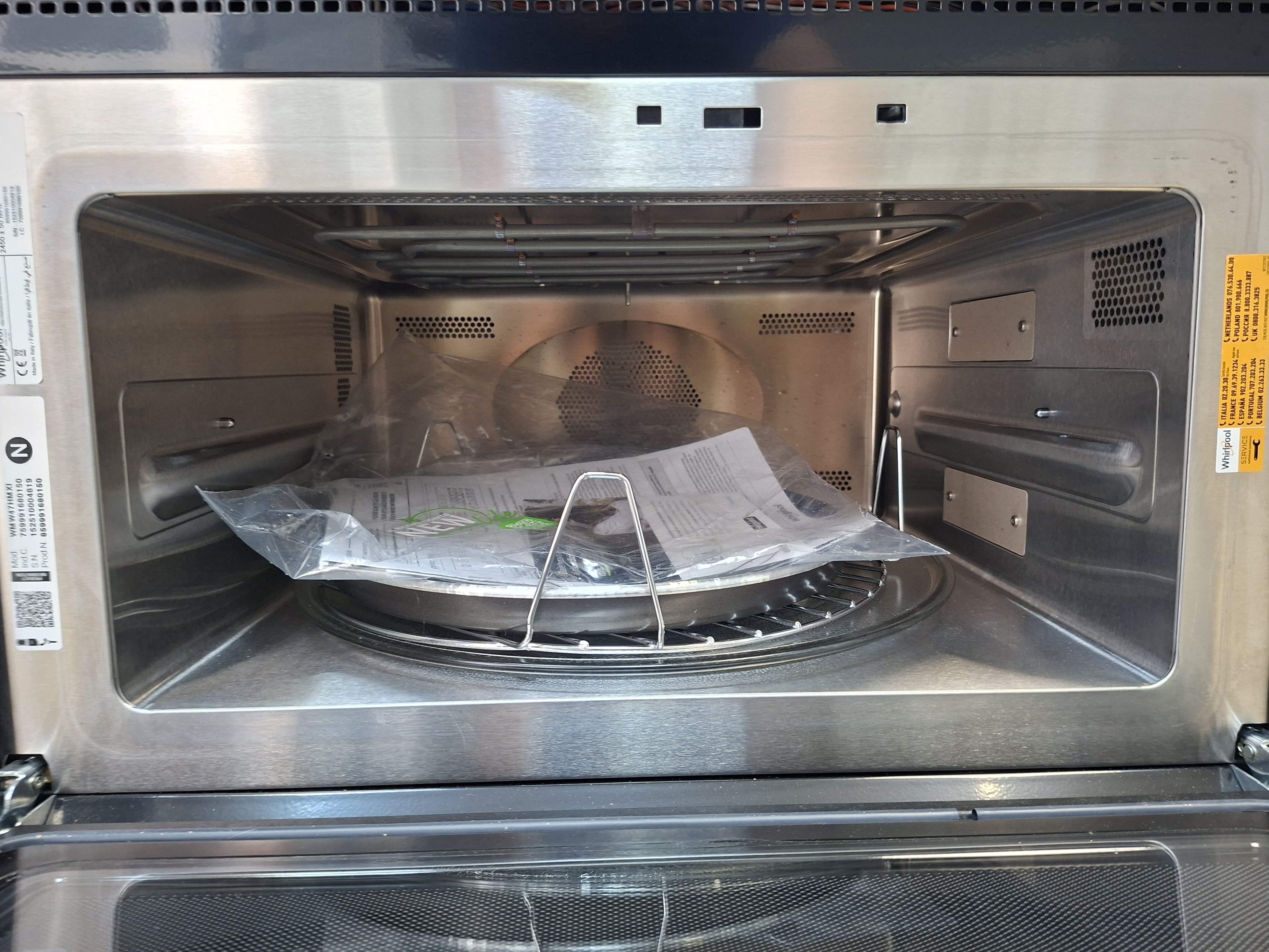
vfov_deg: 58.9
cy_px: 476
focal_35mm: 23
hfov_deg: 73.9
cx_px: 634
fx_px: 843
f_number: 1.8
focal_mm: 5.54
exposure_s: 1/33
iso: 320
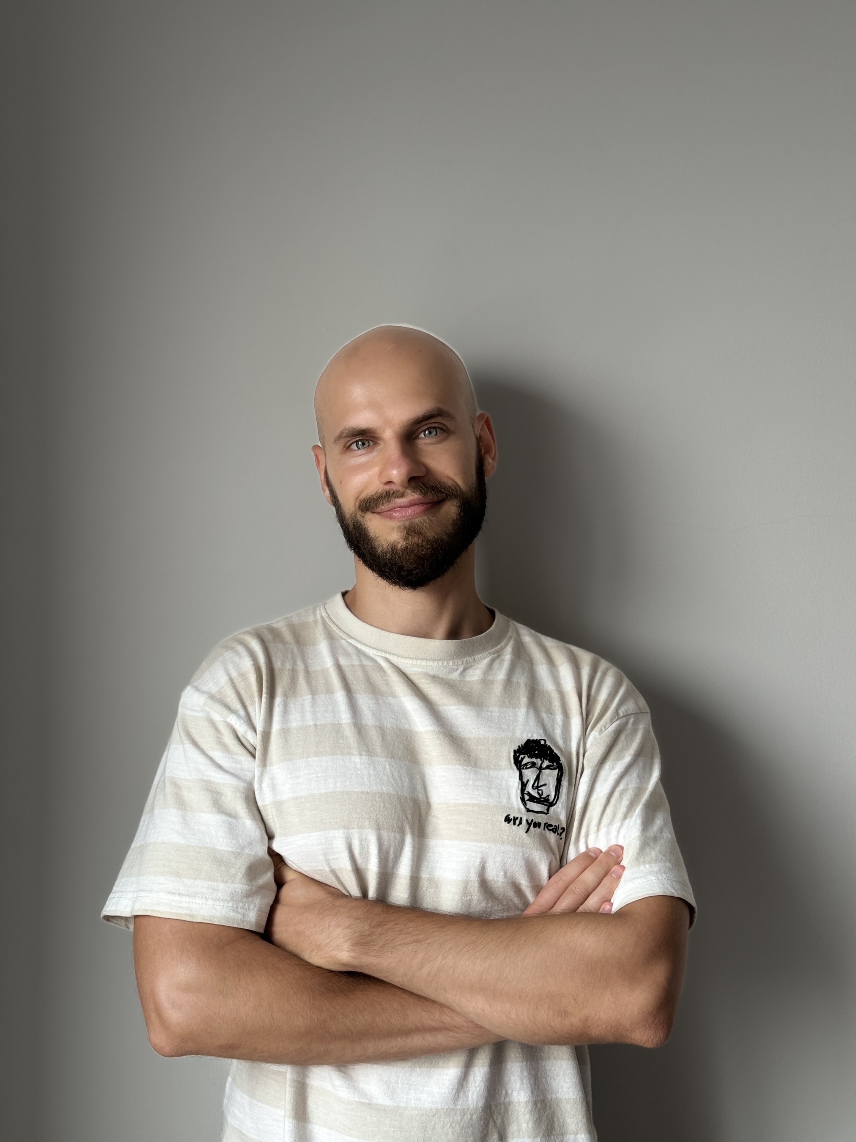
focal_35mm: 48
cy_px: 571
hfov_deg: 30.3
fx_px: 1583
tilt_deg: +0.4
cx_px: 428
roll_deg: -1.3
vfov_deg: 39.7
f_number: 1.78
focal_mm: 6.86
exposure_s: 1/503
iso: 64
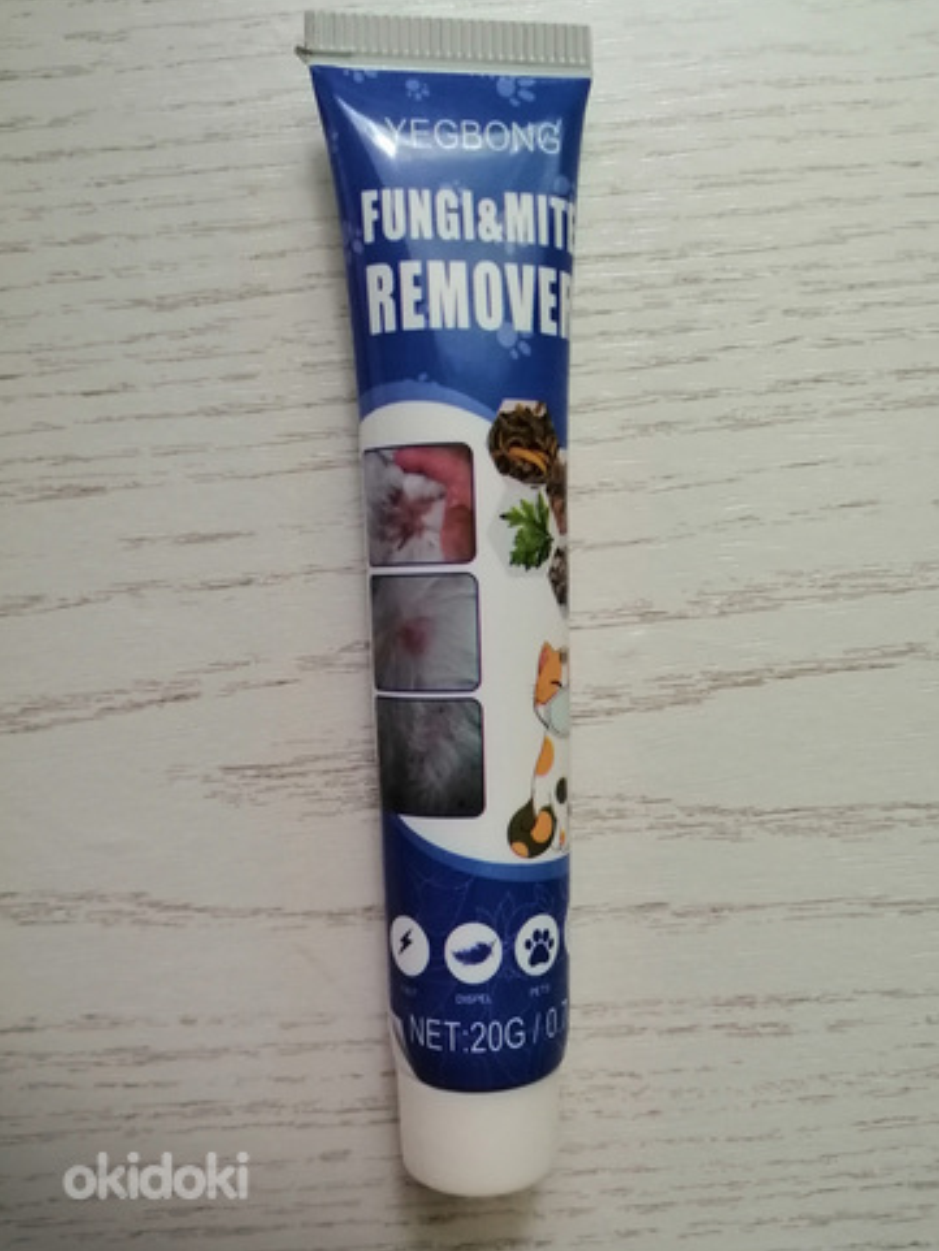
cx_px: 477
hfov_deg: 51.4
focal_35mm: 27
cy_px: 616
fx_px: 976
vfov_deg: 65.3
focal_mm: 3.62
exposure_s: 1/33.3
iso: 320
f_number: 1.8
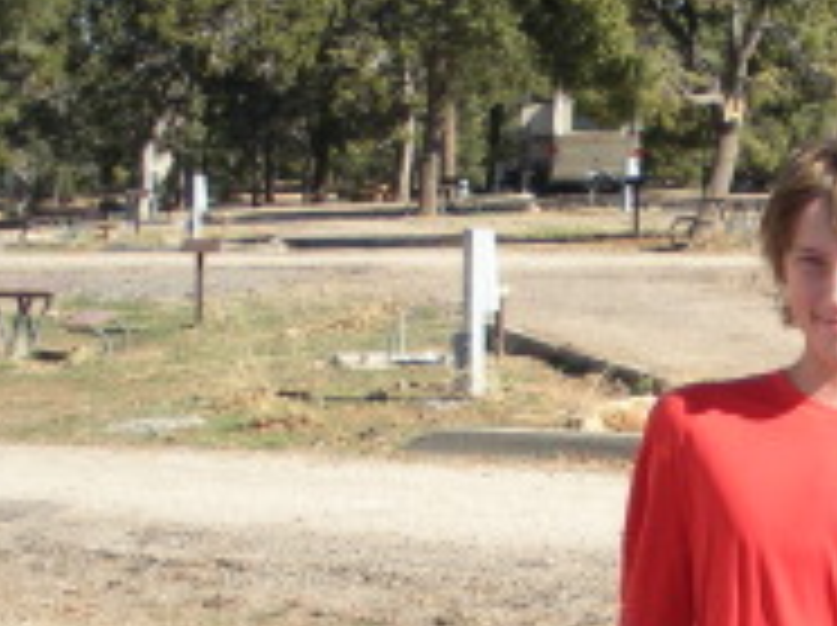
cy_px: 558
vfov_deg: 11.8
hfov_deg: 15.1
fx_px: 2994
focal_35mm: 124
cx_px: 1120
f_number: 3.5
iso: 88
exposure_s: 1/585
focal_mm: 6.3
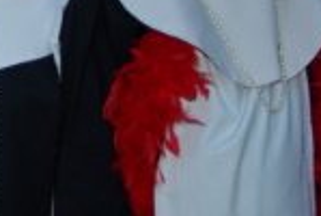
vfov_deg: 7.6
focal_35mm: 180
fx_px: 1608
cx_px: -187
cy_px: 24
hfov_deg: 10.9
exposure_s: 1/50
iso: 100
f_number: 4
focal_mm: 28
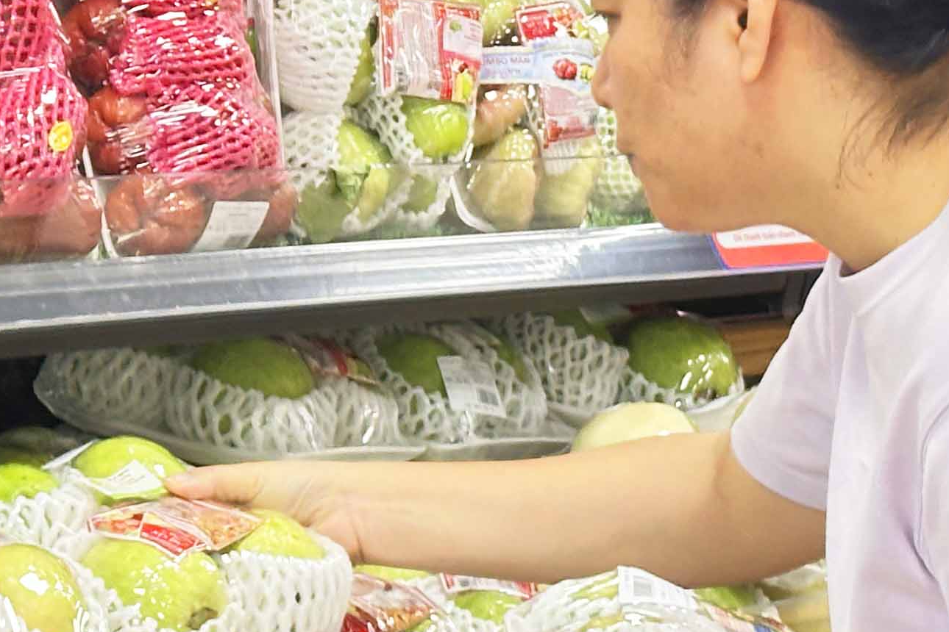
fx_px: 4112
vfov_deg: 8.8
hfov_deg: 13.1
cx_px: 252
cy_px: 46
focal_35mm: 156
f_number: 1.78
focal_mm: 6.86
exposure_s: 1/50
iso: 125
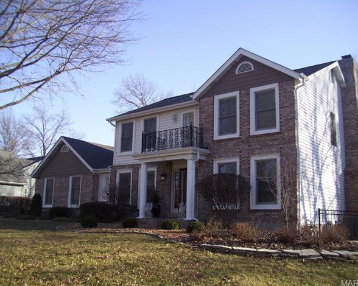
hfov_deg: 52.9
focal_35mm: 34
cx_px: 175
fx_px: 360
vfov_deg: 43.3
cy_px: 143
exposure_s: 1/400
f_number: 2.9
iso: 80
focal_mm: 5.7
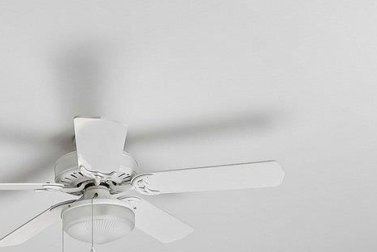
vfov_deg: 16.0
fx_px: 733
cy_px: 476
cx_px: 66
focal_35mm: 70
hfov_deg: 28.1
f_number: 8
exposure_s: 1/8
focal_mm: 16
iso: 250
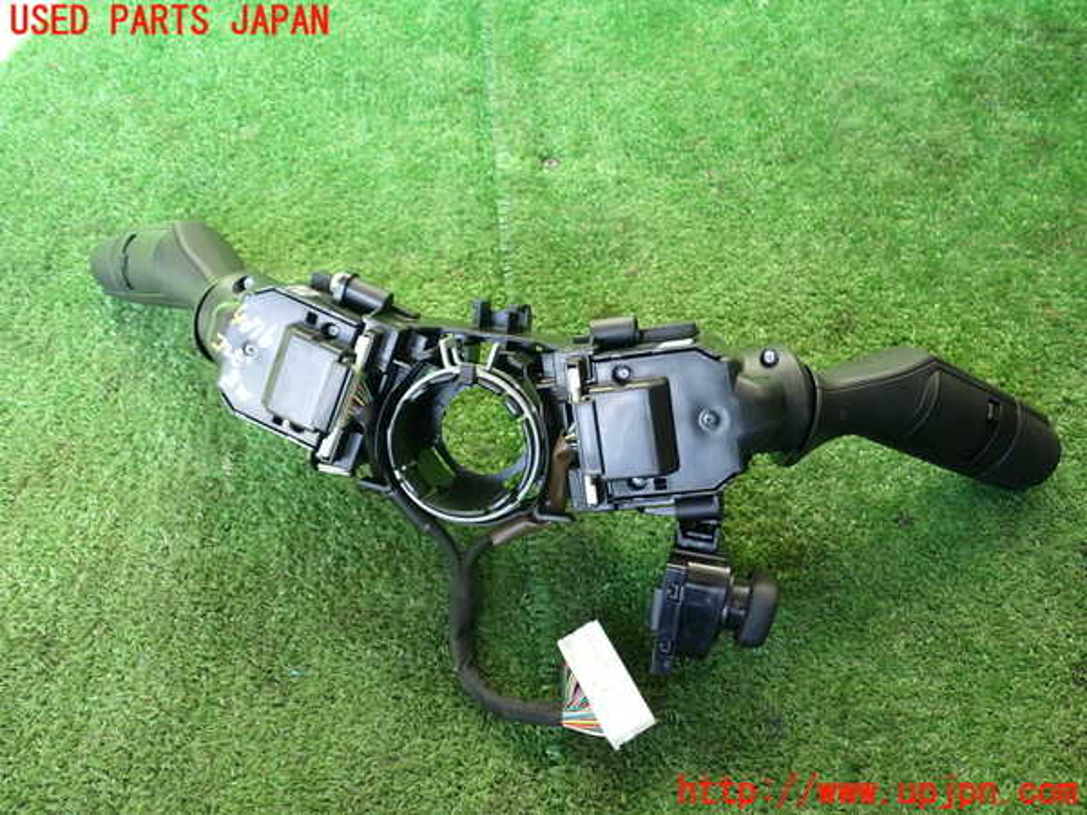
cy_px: 408
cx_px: 544
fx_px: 942
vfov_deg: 46.8
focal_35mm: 30
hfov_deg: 60.0
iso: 200
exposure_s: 1/100
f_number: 2.3
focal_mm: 5.4
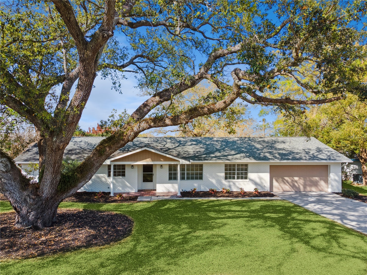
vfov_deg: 56.8
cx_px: 184
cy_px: 138
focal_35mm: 24
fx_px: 254
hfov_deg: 71.6
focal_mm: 4.5
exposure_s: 1/240
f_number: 2.8
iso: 100
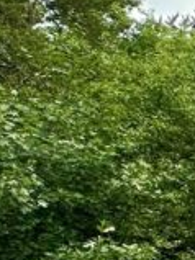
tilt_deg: +7.6
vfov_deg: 19.7
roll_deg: -0.1
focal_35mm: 94
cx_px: 738
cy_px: 311
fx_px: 707
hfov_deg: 8.7
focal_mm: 2.22
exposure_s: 1/1147
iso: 40
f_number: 2.2
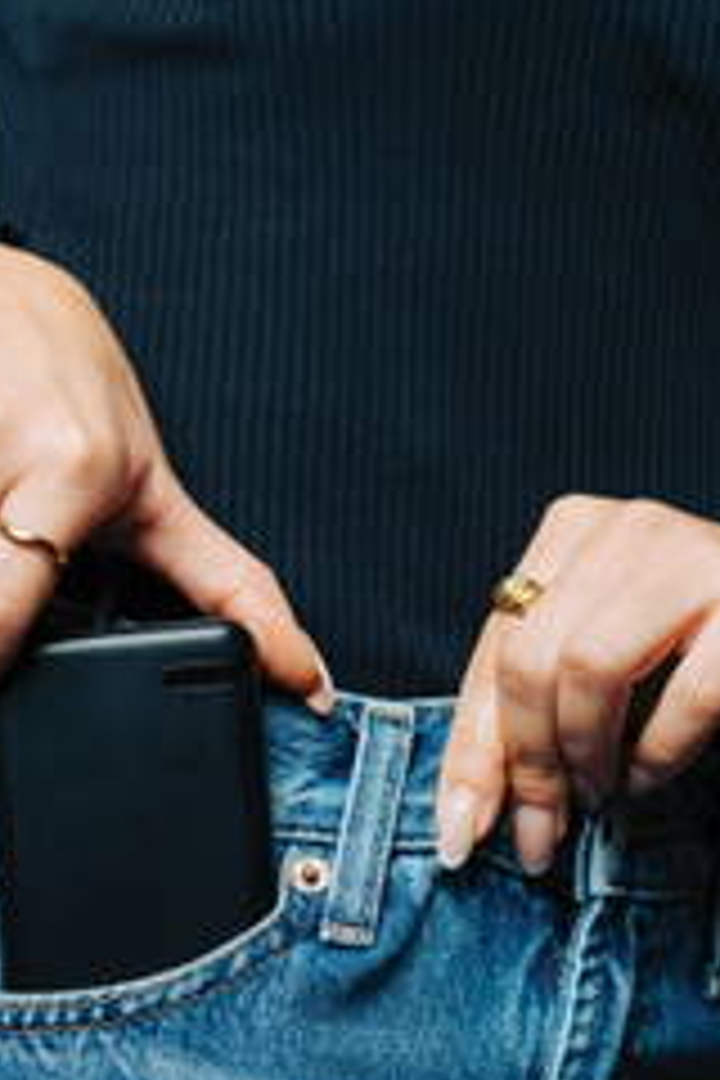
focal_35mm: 120
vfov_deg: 17.0
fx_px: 3600
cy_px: 740
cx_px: 162
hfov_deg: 11.4
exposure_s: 1/800
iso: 1000
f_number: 2.8
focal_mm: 75
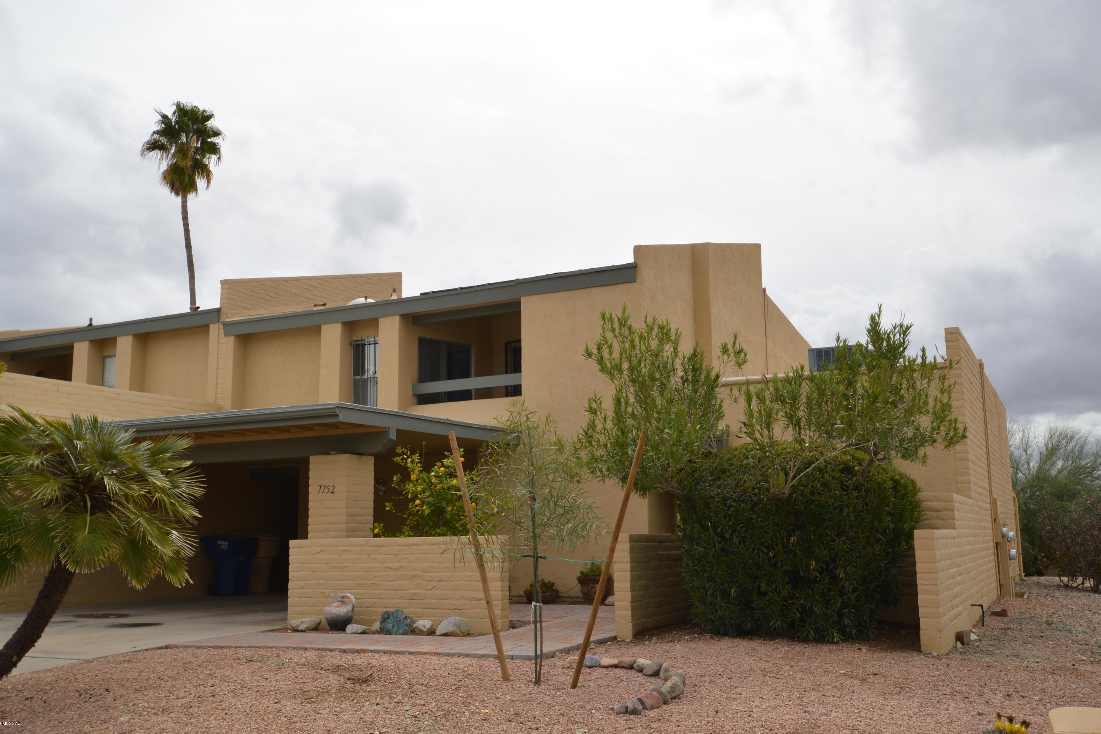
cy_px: 369
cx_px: 553
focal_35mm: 34
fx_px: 1040
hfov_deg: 55.8
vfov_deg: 38.9
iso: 100
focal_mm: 22
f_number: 9
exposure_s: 1/200
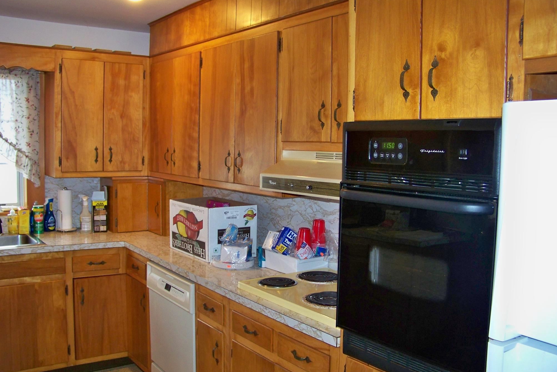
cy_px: 196
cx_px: 275
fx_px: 542
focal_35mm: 35
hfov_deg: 54.4
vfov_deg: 37.8
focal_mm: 5.85
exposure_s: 1/30
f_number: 2.8
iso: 200
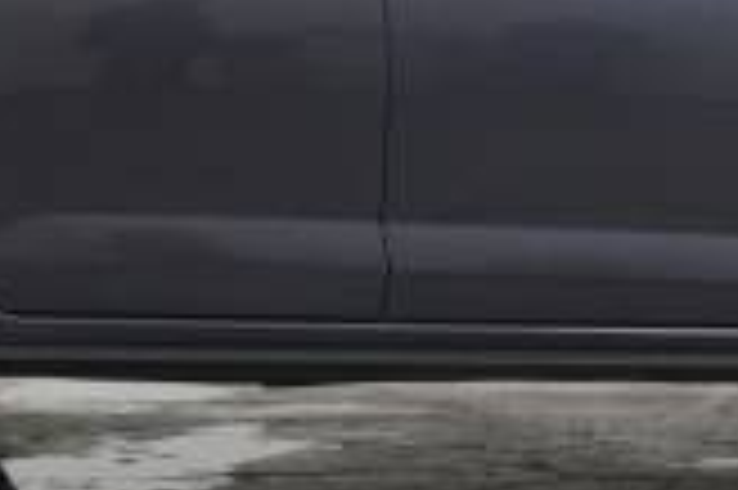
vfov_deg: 7.5
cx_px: 594
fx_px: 3726
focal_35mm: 182
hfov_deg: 11.3
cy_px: -63
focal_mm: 31
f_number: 5
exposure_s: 1/160
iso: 2500
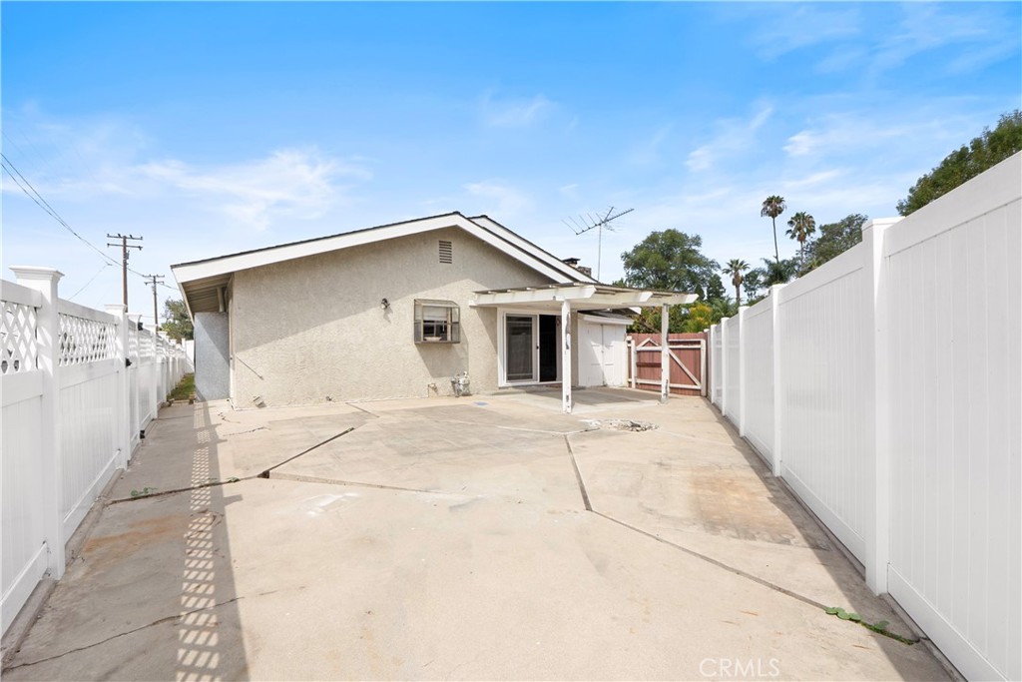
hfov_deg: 100.4
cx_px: 511
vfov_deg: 77.3
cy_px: 341
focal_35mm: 15
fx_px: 426
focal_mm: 10
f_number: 11
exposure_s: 1/250
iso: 100
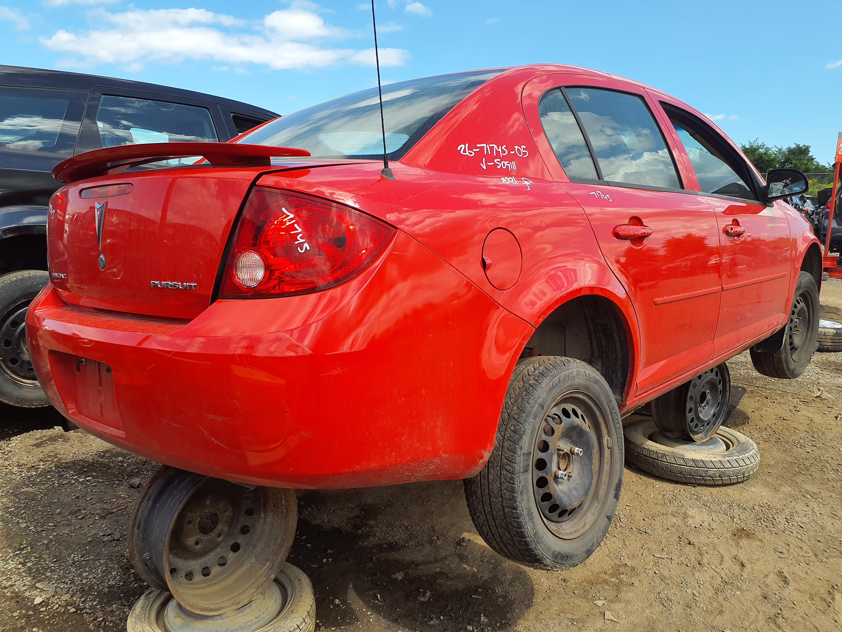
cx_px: 421
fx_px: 657
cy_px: 316
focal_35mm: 27
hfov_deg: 65.3
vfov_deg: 51.4
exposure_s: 1/1012
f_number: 1.9
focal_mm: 3.58
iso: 40
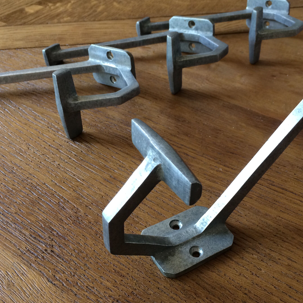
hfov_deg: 42.8
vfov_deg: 42.8
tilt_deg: -42.2
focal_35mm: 39
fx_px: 386
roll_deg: -2.0
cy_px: 158
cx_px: 164
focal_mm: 4.15
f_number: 2.2
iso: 64
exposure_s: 1/33
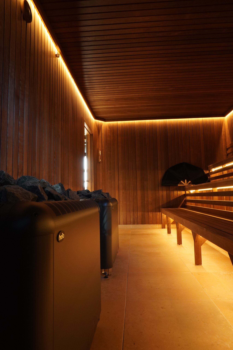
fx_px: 233
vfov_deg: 73.7
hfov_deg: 53.1
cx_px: 116
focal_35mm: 24
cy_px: 175
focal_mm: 16
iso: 1250
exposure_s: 1/30
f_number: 8
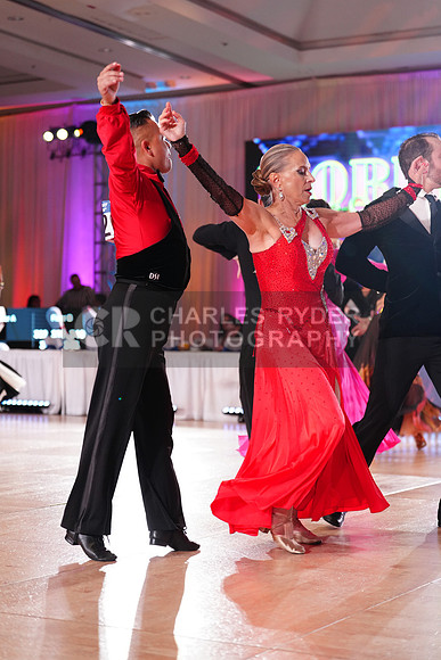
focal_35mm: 70
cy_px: 330
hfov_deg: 19.5
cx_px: 220
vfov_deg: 28.8
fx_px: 1285
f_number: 2.8
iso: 2000
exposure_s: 1/500
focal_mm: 70
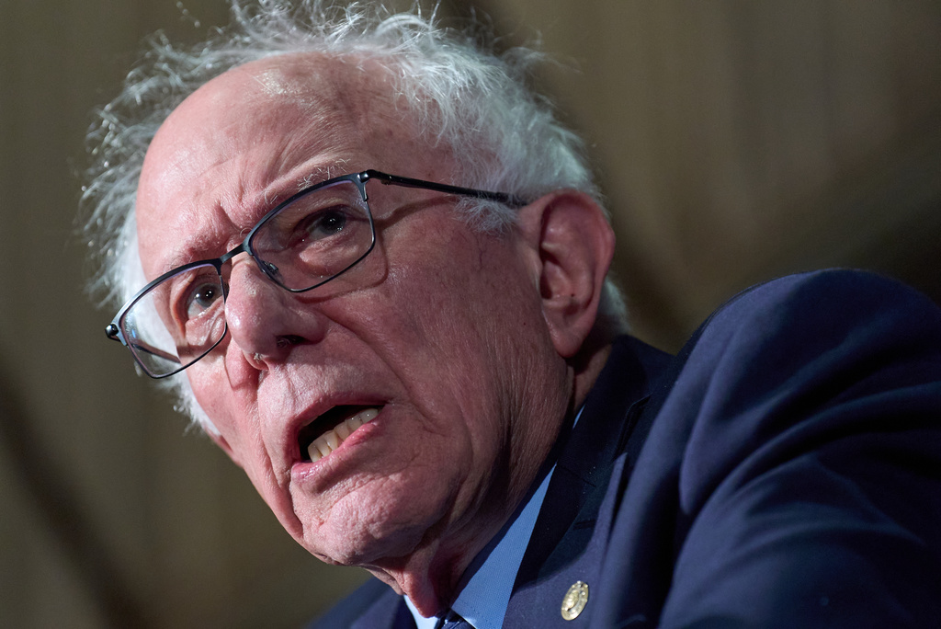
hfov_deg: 6.9
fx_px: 7846
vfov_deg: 4.6
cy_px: 314
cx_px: 470
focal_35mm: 300
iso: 3200
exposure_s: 1/500
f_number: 3.2
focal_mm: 200
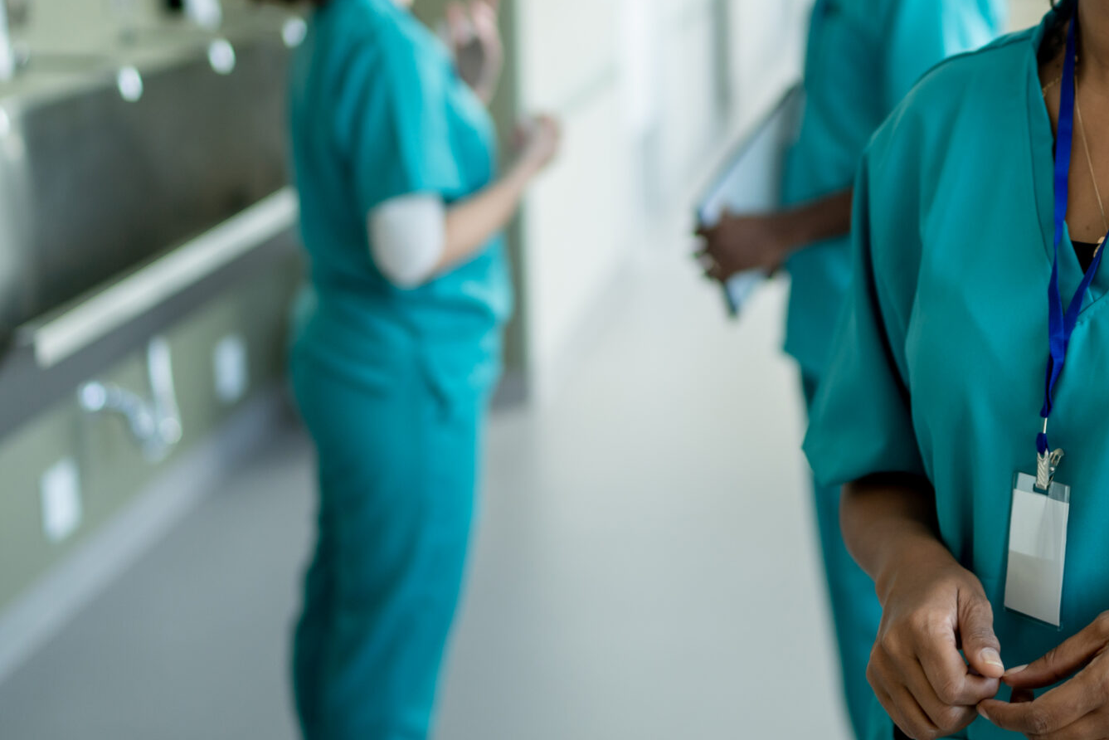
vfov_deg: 20.1
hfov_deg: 29.4
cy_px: 154
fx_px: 2064
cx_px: 896
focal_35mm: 67
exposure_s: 1/250
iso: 200
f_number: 1.6
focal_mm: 35
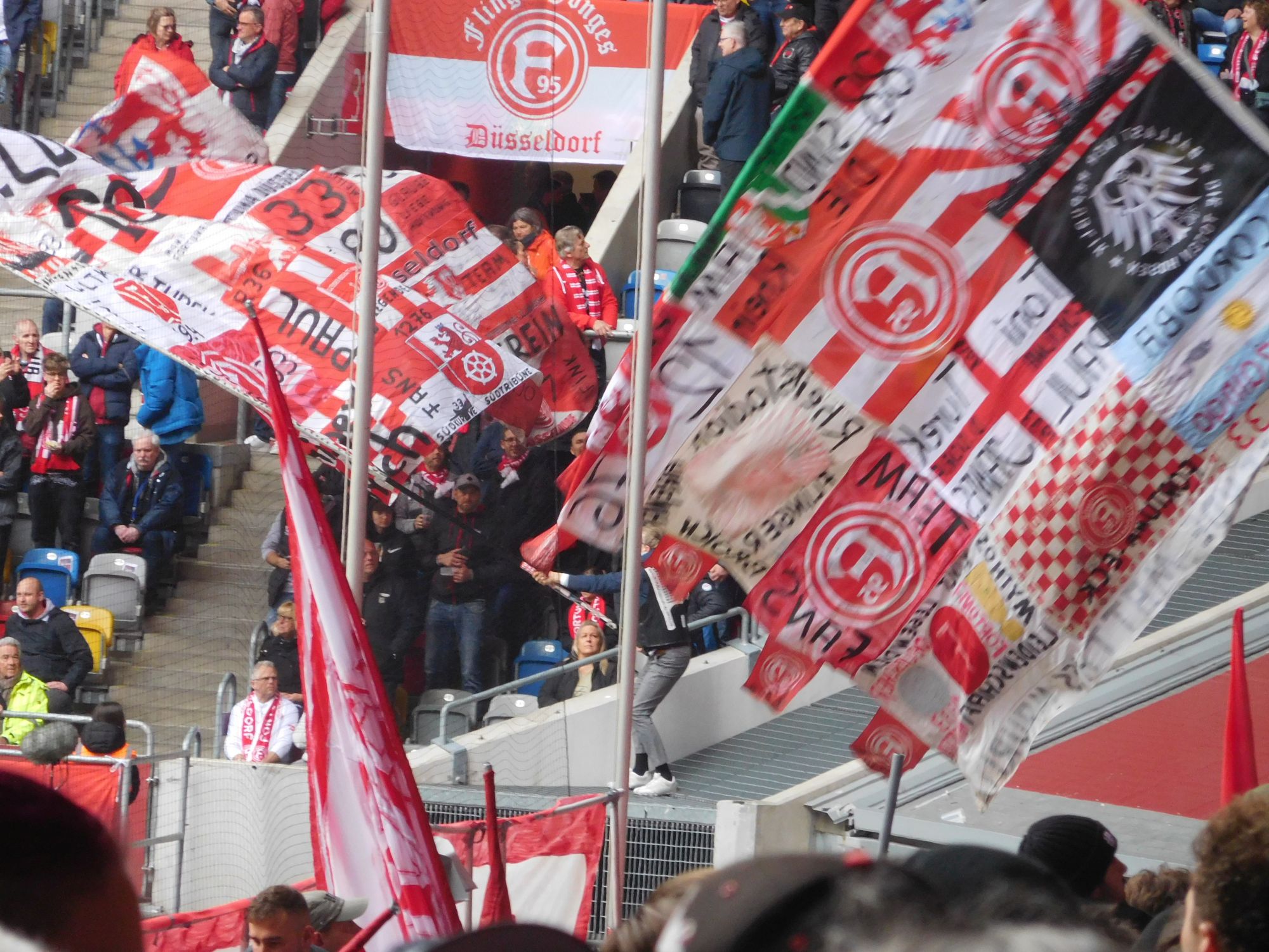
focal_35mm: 320
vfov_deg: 4.6
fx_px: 11731
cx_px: 634
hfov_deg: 6.2
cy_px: 476
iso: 400
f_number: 5.9
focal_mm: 57.1
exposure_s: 1/125
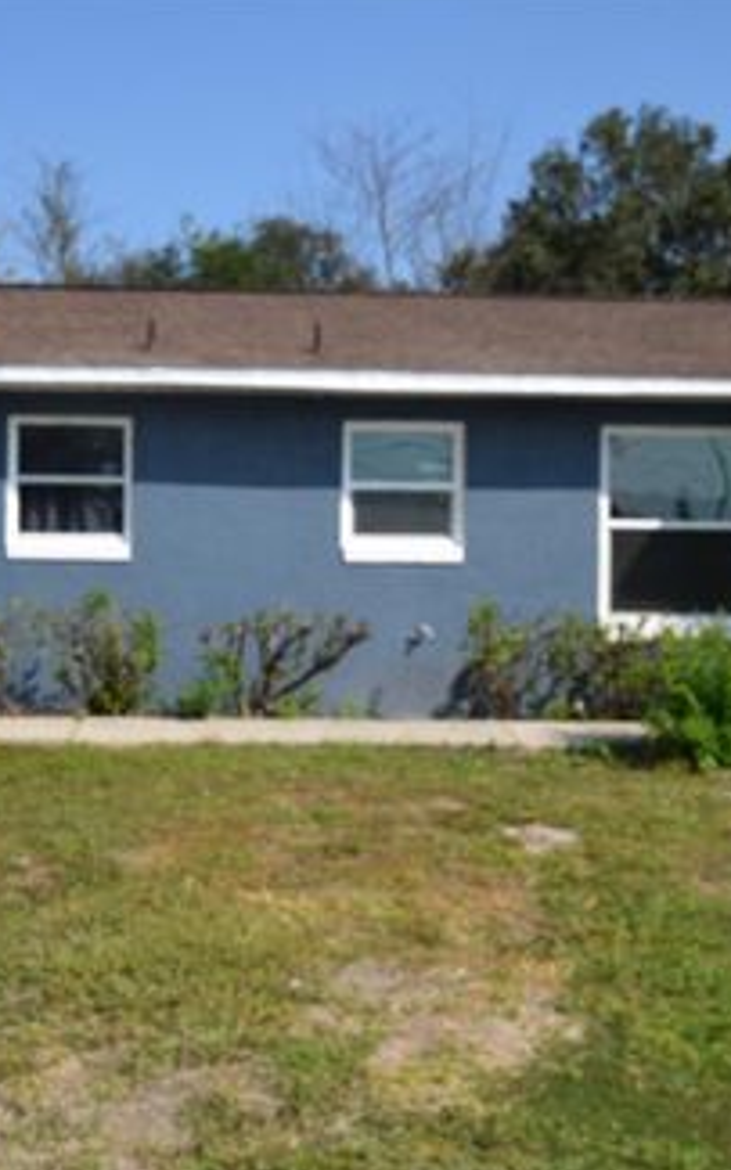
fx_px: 1499
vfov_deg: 42.7
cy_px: 589
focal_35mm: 47
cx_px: 331
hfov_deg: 27.4
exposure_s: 1/200
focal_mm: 20
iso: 100
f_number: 10
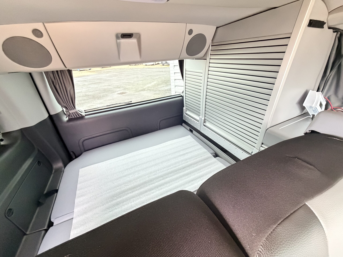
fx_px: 139
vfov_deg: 85.7
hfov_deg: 102.1
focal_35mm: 14
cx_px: 172
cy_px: 128
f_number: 2.2
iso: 800
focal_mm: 2.22
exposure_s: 1/60
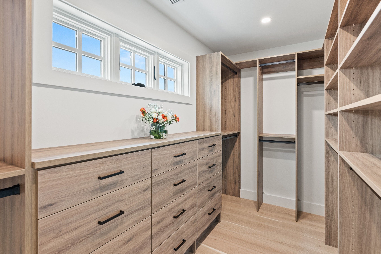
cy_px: 127
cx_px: 190
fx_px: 180
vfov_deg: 70.4
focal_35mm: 17
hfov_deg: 93.3
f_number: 7.1
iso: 640
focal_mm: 17
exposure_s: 1/6
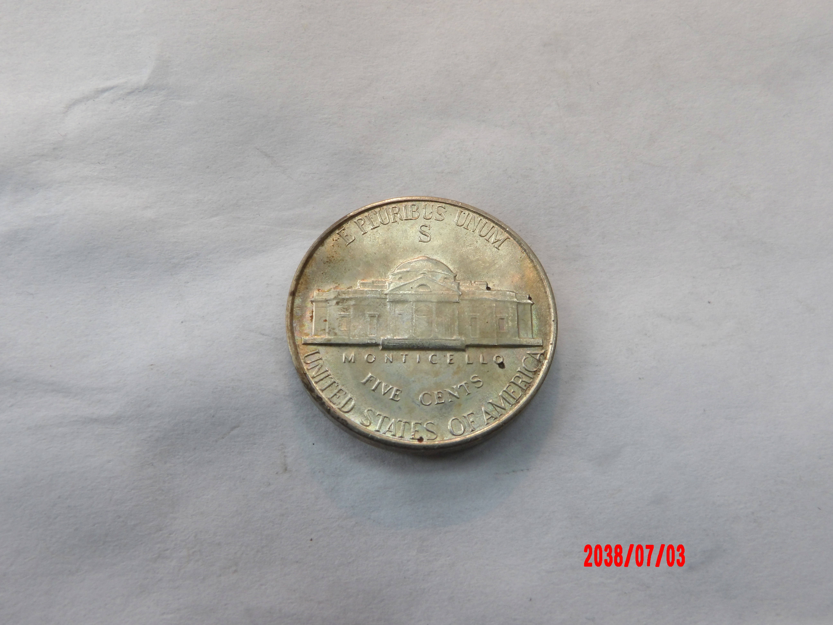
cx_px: 416
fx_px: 818
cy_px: 312
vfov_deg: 41.8
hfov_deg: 54.0
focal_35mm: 34
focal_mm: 6.2
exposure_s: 1/26
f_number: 4.5
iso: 200
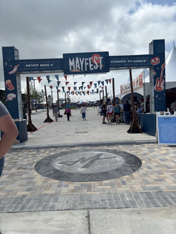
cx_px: 88
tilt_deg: -2.9
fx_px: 176
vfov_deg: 67.3
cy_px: 117
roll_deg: +2.1
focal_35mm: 26
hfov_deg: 53.1
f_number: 1.6
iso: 50
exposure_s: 1/6329
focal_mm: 5.96
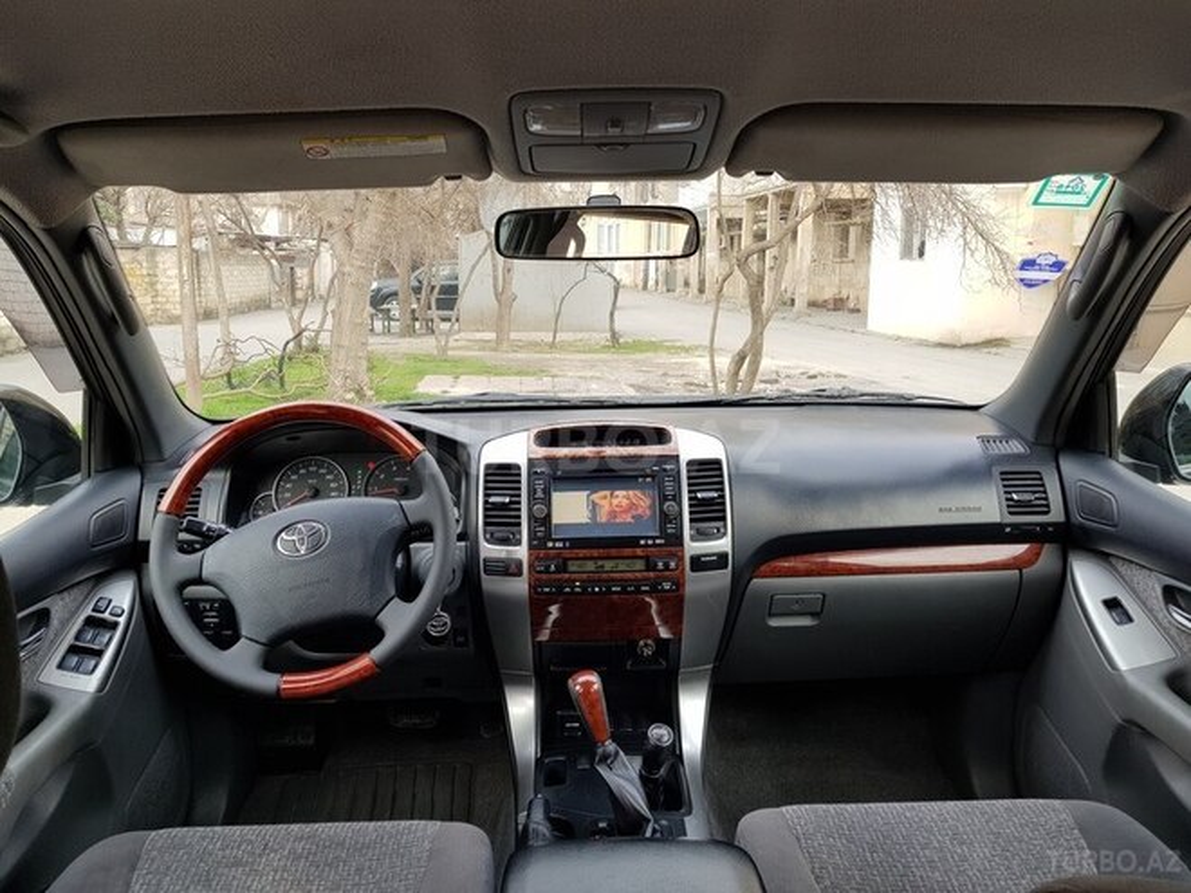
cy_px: 446
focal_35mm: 26
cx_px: 596
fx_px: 895
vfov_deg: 53.1
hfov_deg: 67.3
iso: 40
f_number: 1.7
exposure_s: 1/72
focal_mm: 4.2
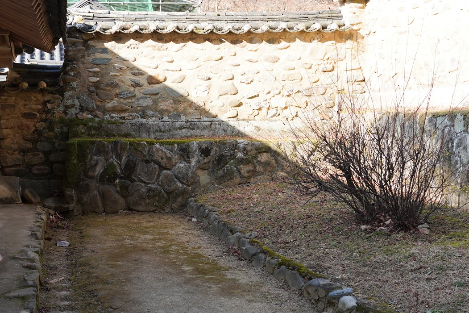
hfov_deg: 33.4
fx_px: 769
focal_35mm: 59
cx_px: 130
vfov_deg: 23.0
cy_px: 171
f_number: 6.3
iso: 160
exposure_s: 1/100
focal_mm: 31
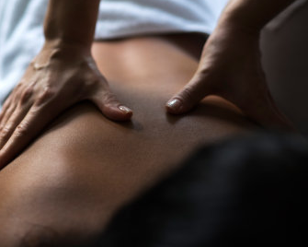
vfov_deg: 25.1
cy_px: 66
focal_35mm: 60
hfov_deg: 30.8
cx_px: 67
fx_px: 547
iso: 100
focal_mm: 35
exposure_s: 1/200
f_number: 1.7
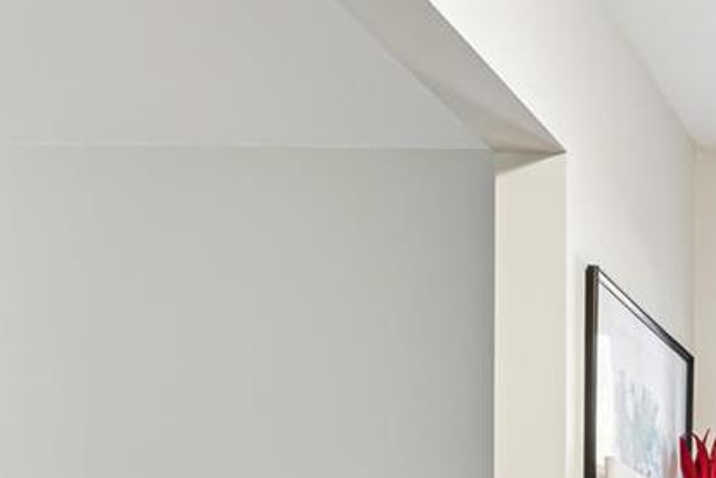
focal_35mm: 58
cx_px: 1062
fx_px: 1153
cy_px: 615
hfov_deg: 25.9
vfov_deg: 21.3
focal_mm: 15
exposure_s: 1/8
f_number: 8
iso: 320
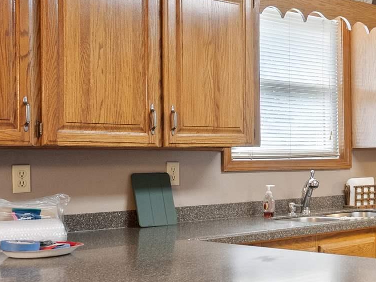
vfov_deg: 23.3
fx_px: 685
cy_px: 124
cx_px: 429
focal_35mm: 63
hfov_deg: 27.7
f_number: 6.3
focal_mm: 16
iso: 1250
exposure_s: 1/6
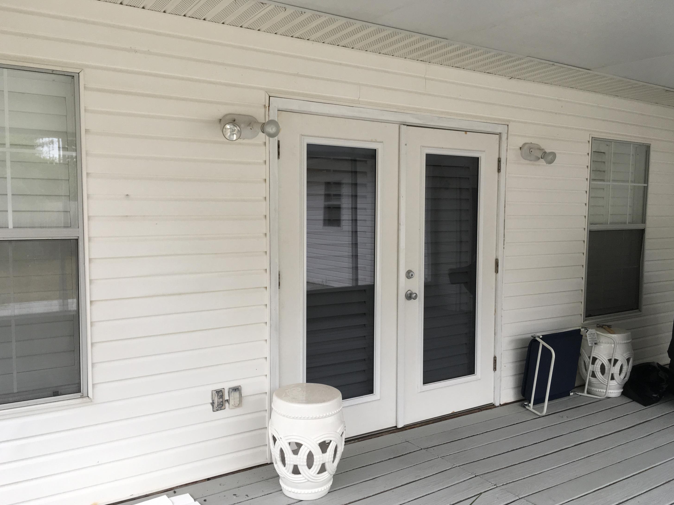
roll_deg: -0.9
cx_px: 333
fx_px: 584
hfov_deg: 60.0
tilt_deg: -5.0
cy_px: 261
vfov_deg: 46.8
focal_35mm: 30
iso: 40
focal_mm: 4.15
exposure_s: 1/120
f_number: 2.2
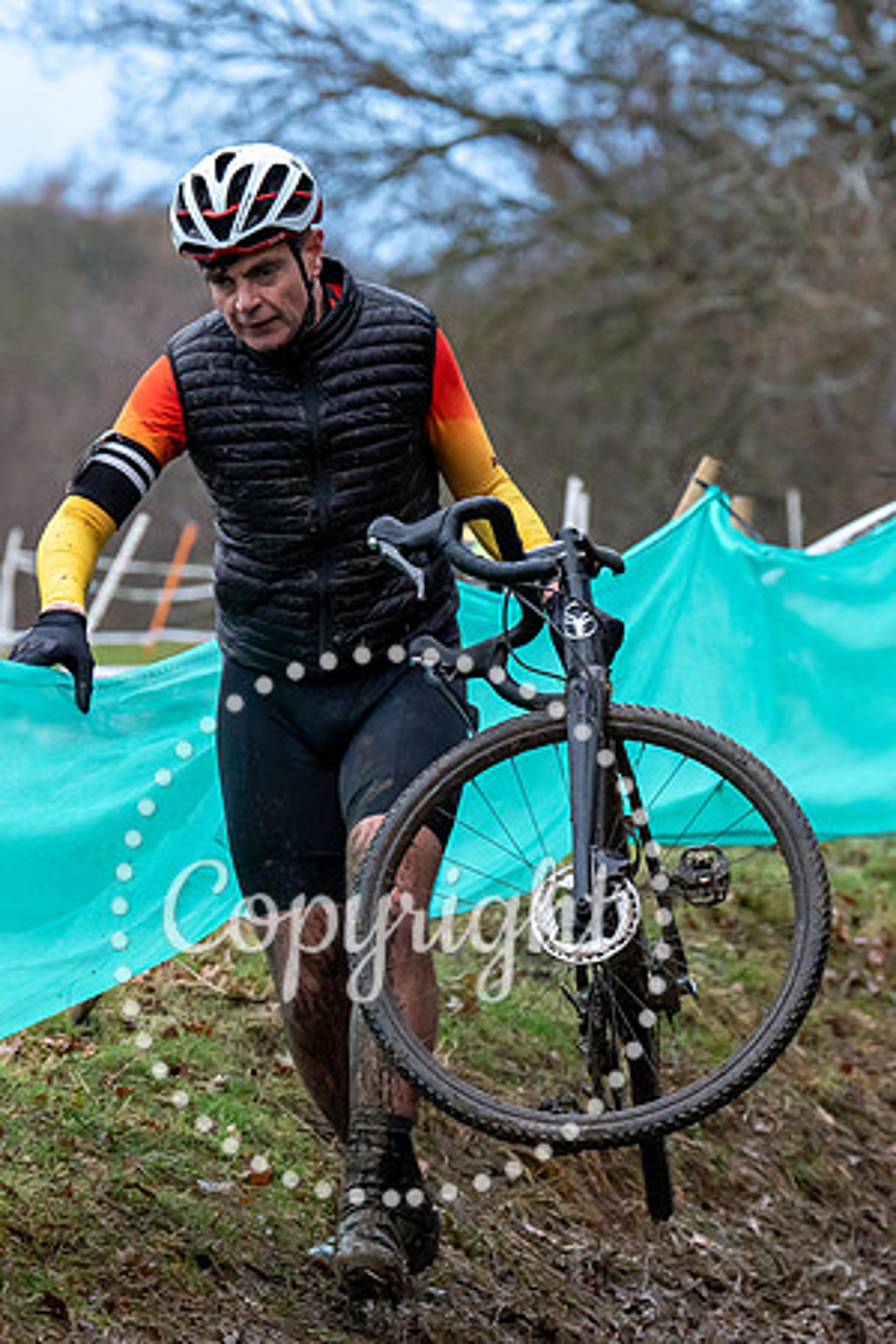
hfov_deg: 5.5
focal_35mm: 252
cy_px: 690
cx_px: 404
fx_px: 9396
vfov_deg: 8.2
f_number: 4
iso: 2000
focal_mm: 108
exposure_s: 1/500
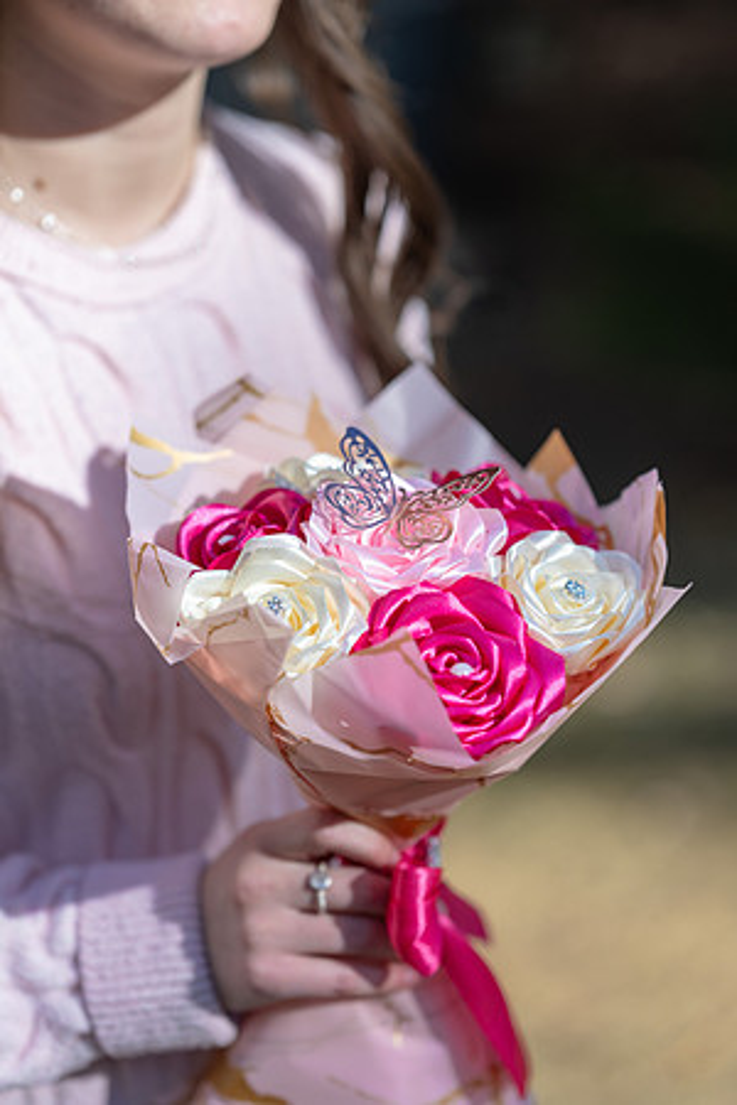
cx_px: 368
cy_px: 552
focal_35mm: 85
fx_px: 2610
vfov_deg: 23.9
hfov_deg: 16.1
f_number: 2.2
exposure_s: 1/4000
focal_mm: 85
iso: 100
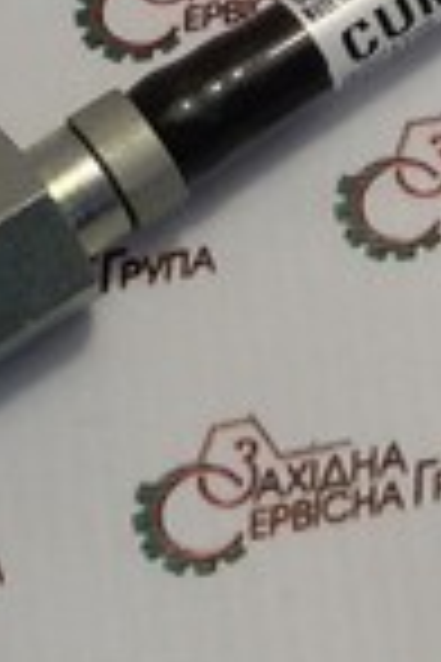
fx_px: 4042
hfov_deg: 6.1
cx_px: 828
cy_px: -329
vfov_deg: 9.1
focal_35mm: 220
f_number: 2.4
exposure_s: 1/100
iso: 40
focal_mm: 2.93
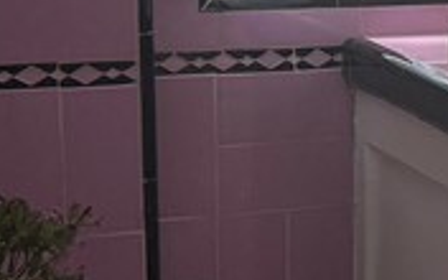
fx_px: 1807
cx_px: 708
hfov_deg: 13.2
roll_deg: -2.9
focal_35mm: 148
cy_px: 143
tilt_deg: -10.0
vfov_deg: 8.9
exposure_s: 1/152
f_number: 1.78
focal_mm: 6.76
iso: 200
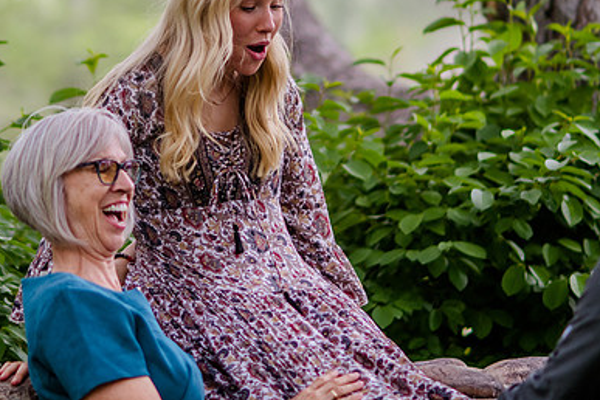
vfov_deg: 6.2
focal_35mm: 220
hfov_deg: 9.3
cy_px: 83
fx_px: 3666
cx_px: 153
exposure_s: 1/250
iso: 200
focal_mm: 105
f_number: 2
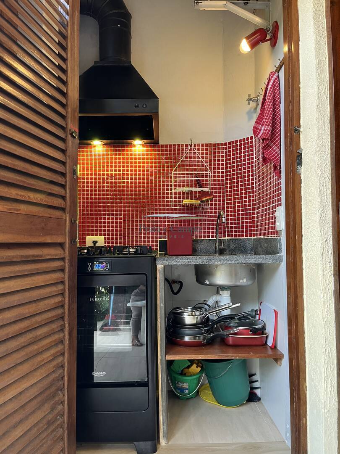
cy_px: 227
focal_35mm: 26
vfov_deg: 67.3
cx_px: 170
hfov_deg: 53.1
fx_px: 340
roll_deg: +0.7
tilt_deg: +2.0
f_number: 1.6
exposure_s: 1/69
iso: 125
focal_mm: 5.1
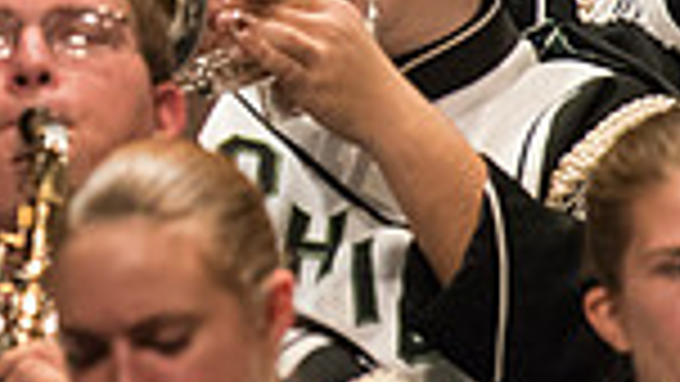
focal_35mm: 2420
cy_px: -191
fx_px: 43642
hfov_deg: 0.9
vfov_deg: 0.5
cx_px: -293
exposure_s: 1/320
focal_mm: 600
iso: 4000
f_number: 5.6
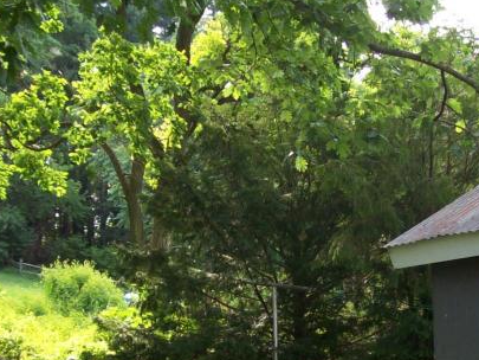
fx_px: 1260
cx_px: 268
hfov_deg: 21.5
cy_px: 297
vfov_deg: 16.1
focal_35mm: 91
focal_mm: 6
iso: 80
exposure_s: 1/110
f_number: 2.7
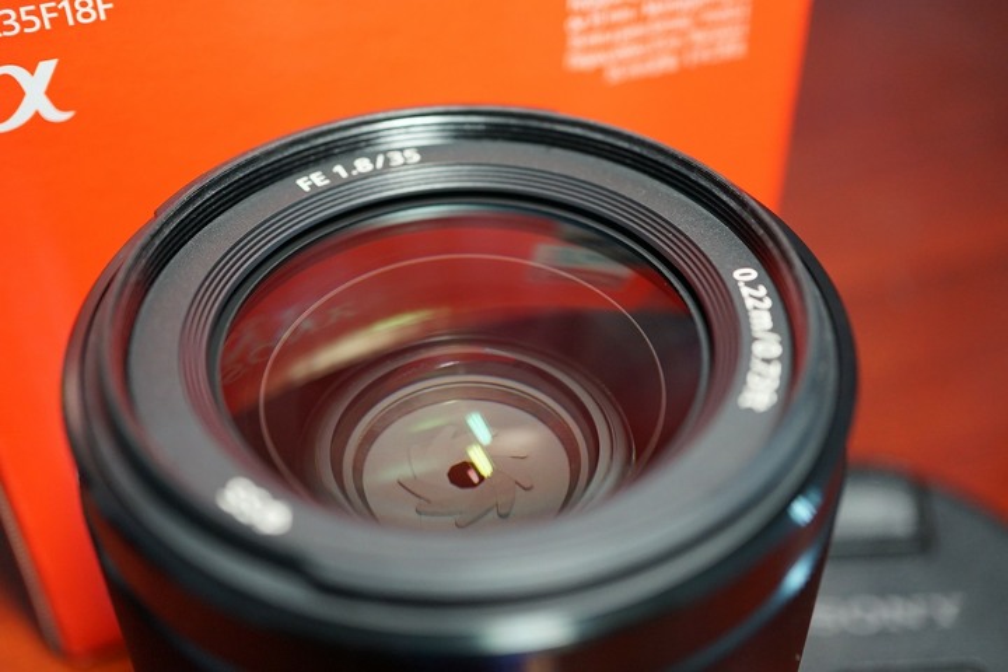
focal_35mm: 45
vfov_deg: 29.9
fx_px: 1260
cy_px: 336
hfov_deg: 43.6
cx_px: 504
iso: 800
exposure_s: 1/60
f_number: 3.5
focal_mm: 30
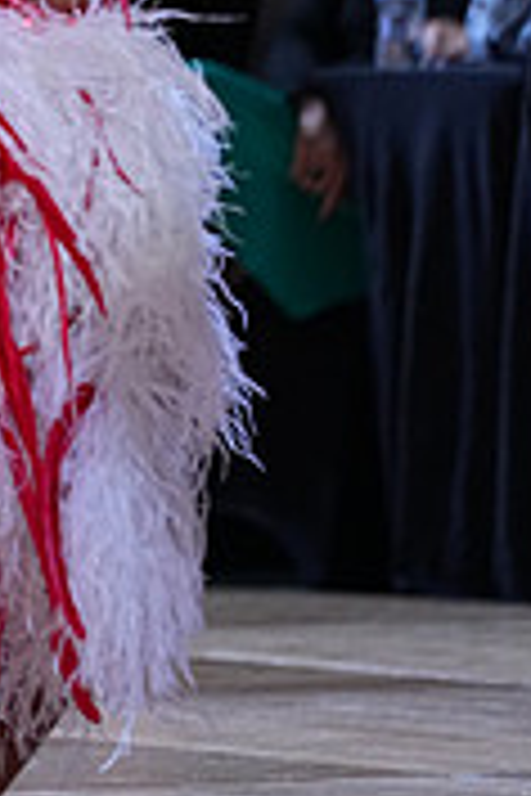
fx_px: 14469
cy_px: -225
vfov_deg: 3.1
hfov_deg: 2.1
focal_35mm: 654
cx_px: -263
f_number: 4
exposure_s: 1/500
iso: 1250
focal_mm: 200
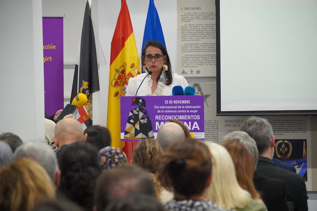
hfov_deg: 10.2
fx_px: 1783
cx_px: 158
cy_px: 106
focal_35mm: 202
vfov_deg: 6.8
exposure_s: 1/250
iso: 6400
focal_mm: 135
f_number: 5.6
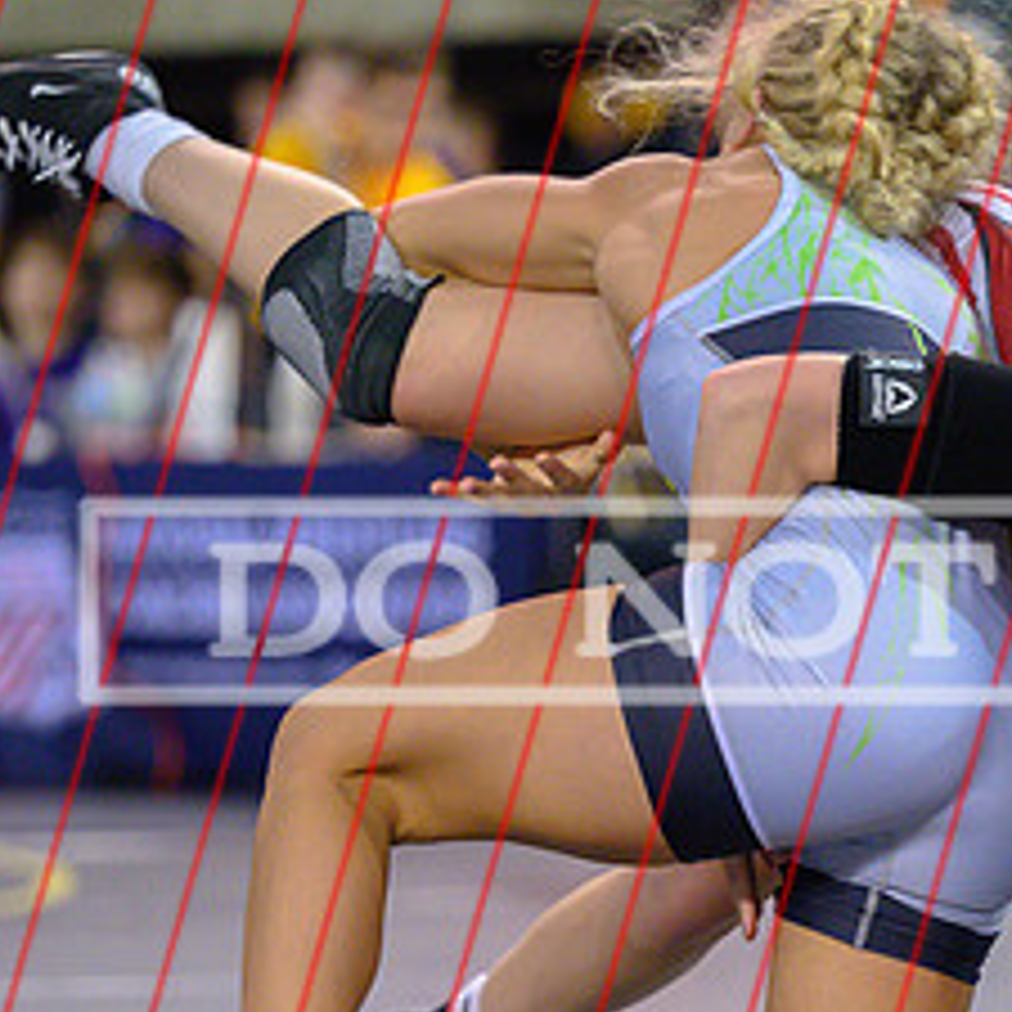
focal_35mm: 296
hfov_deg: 5.9
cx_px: 913
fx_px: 9790
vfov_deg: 5.9
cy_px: 632
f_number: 2.8
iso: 5600
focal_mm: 135
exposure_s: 1/800
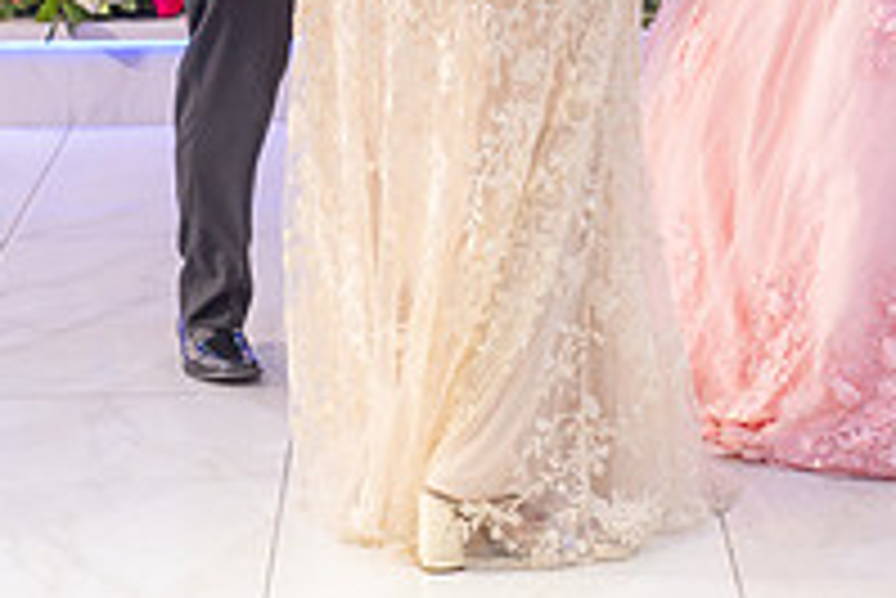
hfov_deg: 14.0
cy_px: -236
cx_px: 401
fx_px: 3636
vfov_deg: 9.2
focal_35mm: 146
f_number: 3.5
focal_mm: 50
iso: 640
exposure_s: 1/160
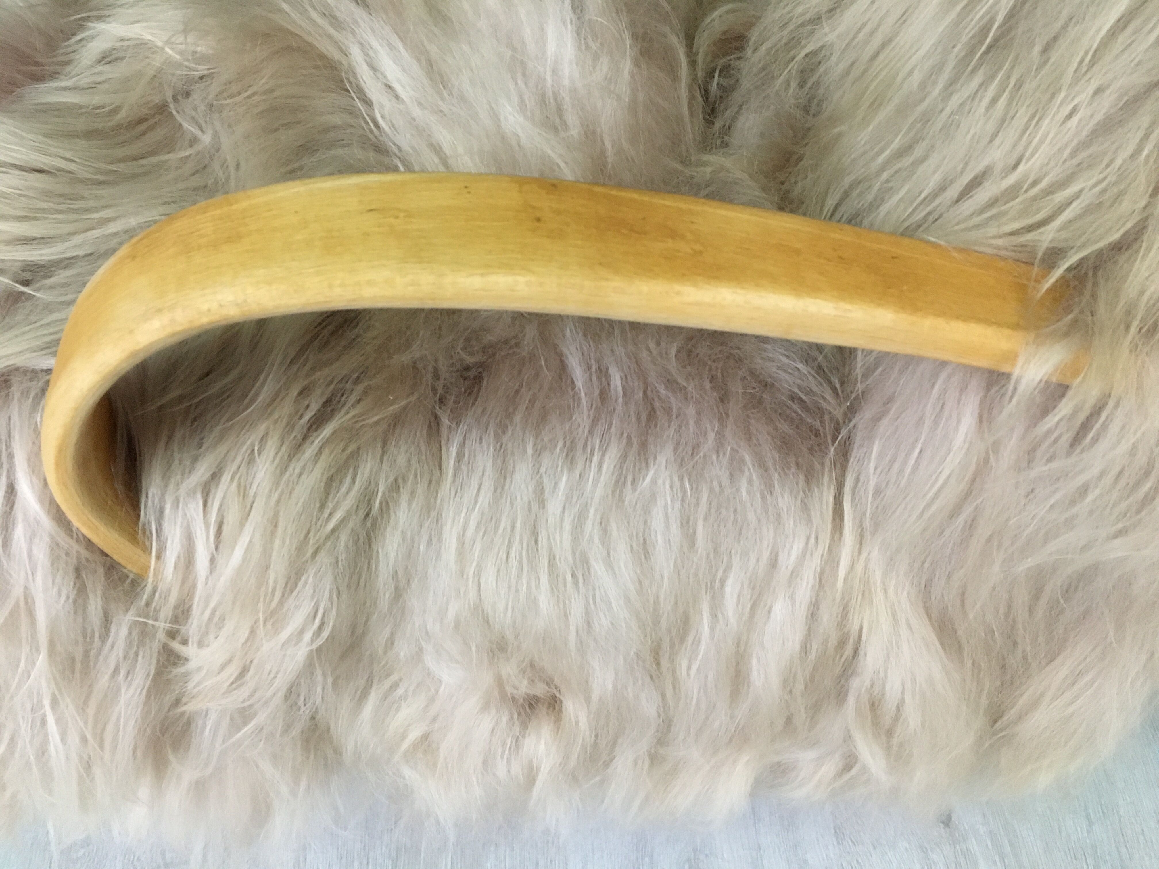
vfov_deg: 48.2
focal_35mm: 29
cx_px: 580
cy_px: 434
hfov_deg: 61.7
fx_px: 971
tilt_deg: -50.4
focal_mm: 4.15
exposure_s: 1/33
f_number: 2.2
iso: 250
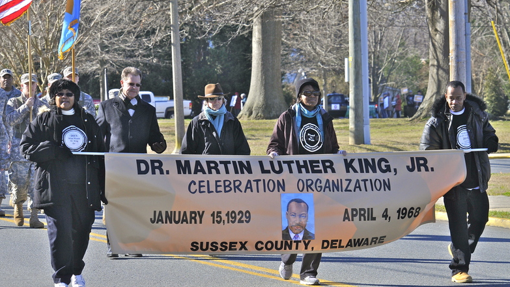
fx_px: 2928
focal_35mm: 217
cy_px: 165
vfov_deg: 5.6
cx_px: 260
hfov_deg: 10.0
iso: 400
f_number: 9.5
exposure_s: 1/350
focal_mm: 135
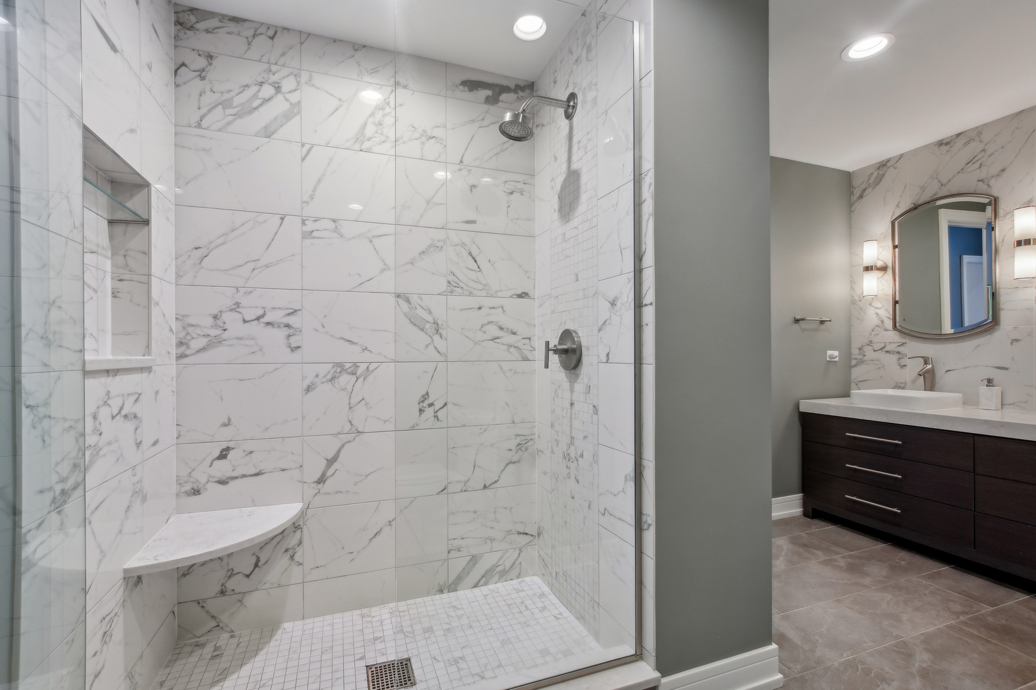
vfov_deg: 77.3
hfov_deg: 100.4
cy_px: 345
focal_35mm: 15
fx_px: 432
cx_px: 518
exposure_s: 1/15
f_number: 8
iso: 400
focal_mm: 10
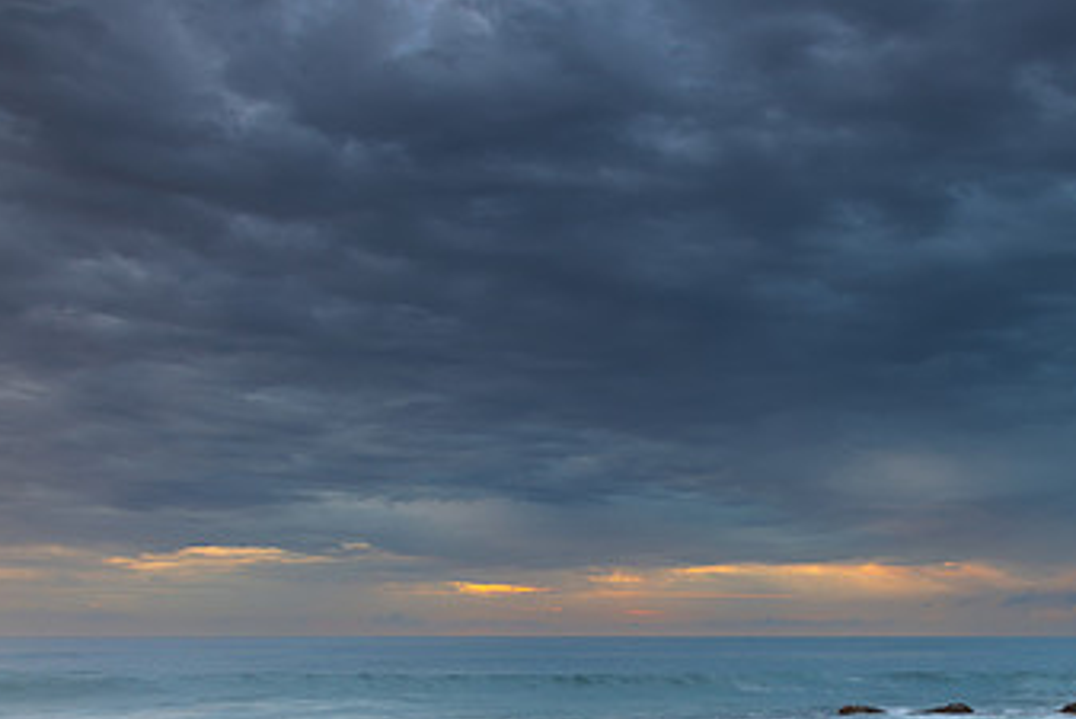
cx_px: 753
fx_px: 1286
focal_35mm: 43
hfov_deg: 44.5
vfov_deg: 30.9
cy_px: 496
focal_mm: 24
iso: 50
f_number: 9
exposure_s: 1
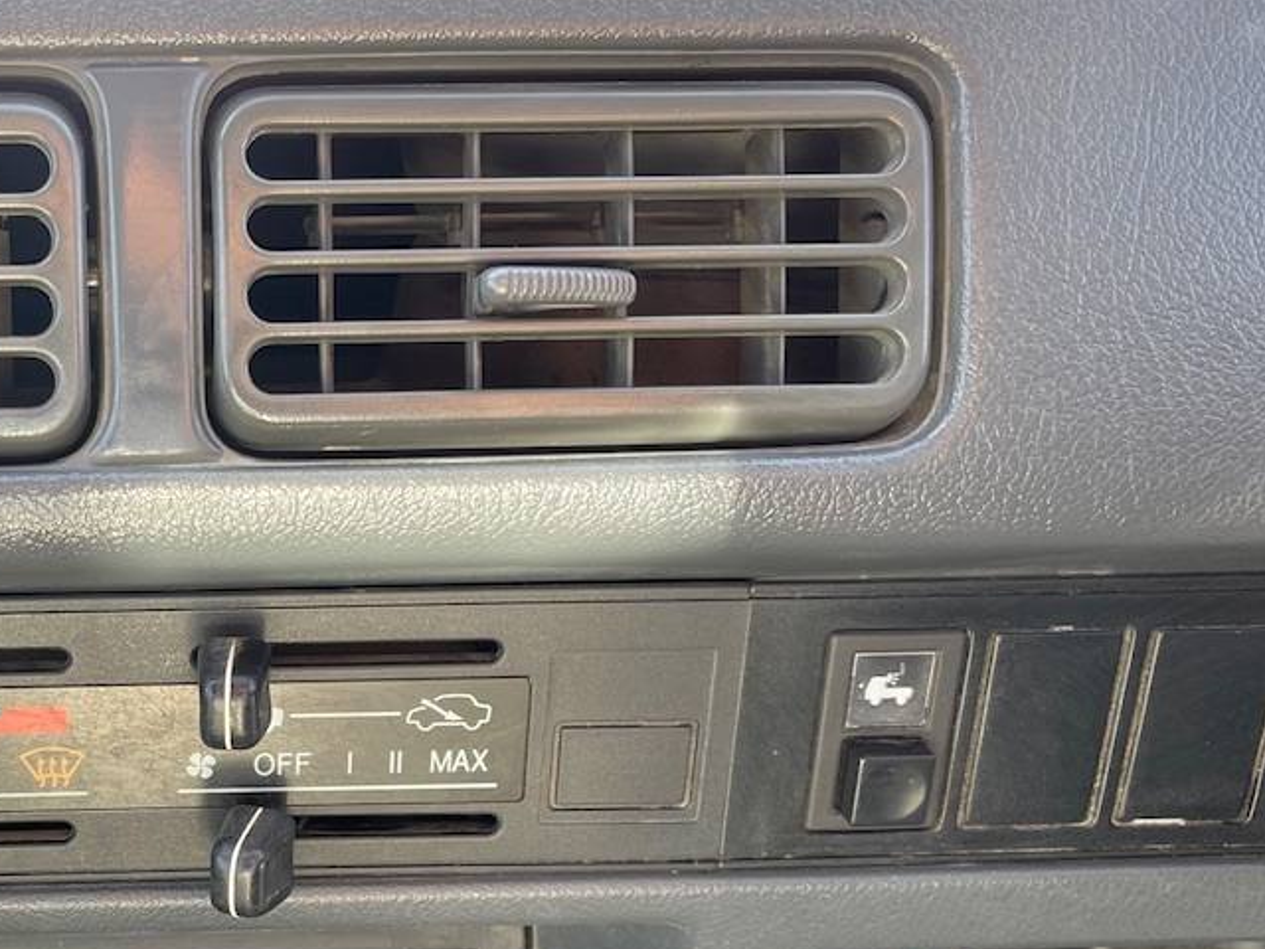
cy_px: 694
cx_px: 128
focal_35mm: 50
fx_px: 1827
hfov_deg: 35.9
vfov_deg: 28.7
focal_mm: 5.1
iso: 64
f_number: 1.6
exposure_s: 1/121
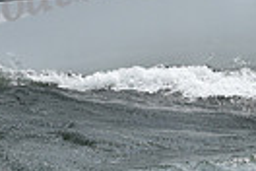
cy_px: -116
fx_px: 3129
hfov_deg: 4.7
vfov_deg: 3.1
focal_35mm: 440
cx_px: 223
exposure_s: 1/1250
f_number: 9
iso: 320
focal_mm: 100
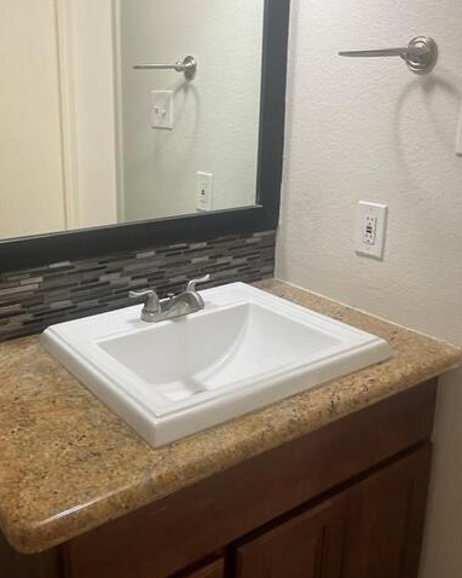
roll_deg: +0.8
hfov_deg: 43.0
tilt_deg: -11.8
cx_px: 175
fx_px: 581
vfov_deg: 52.7
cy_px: 248
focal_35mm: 34
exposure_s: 1/60
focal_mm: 5.1
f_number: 1.6
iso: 160
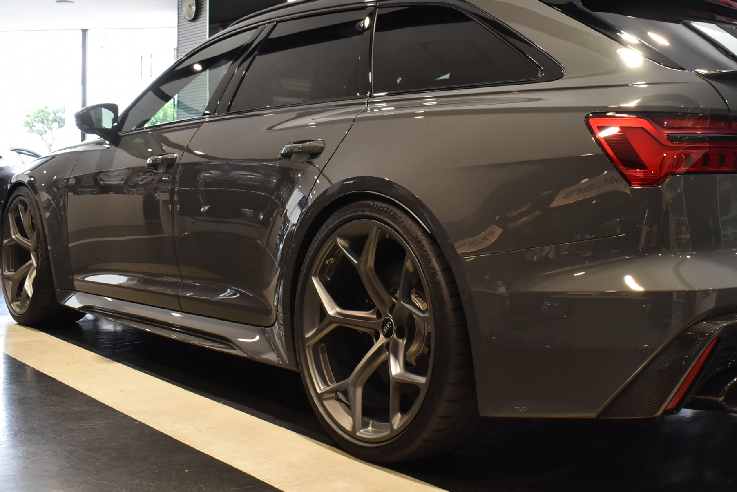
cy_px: 194
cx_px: 471
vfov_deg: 30.0
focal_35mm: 45
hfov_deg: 43.4
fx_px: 916
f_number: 8
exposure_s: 1/30
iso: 900
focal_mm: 21
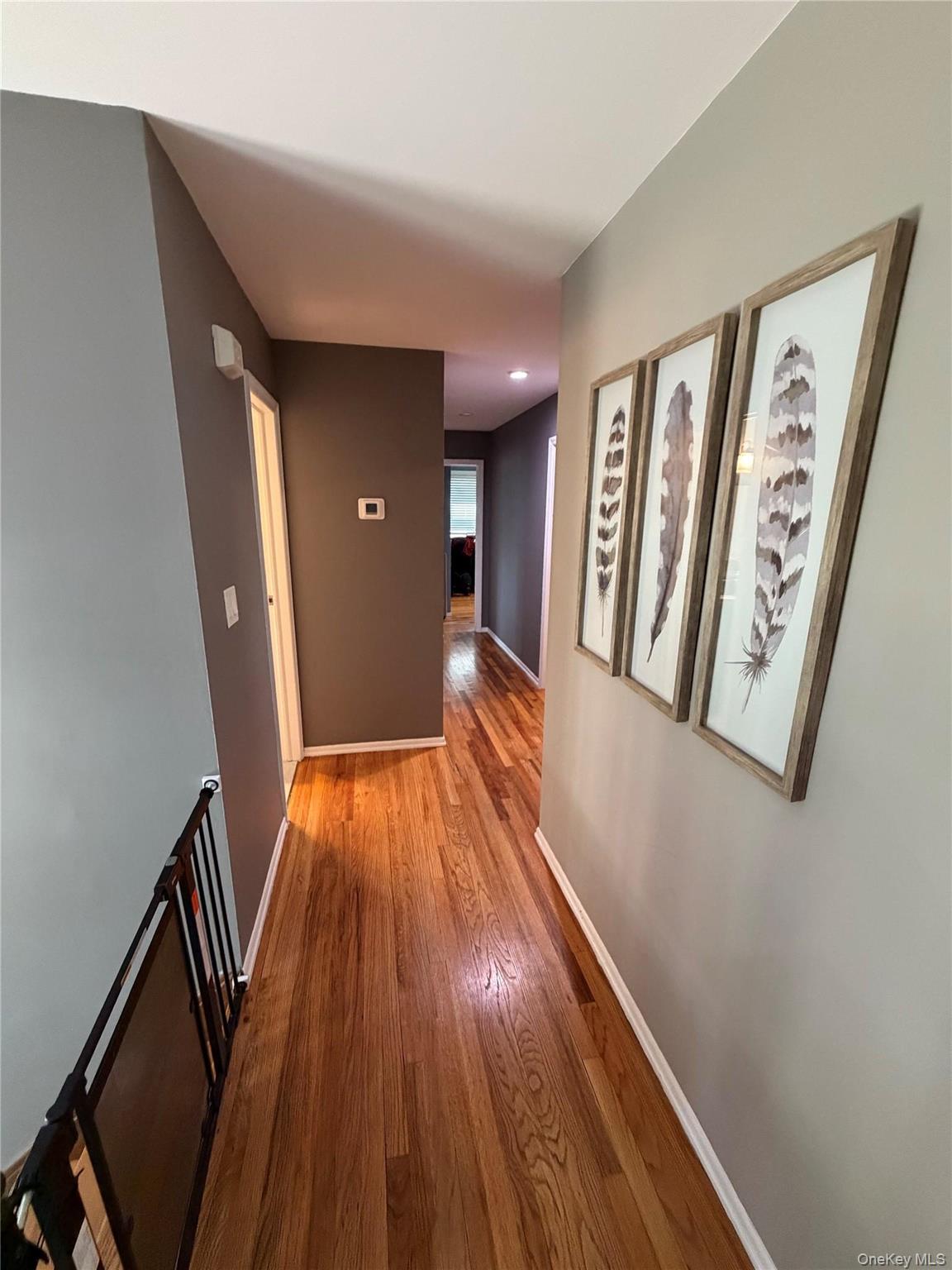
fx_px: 513
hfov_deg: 85.7
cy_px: 635
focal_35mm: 14
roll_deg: -0.7
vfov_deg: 102.1
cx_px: 476
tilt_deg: -14.0
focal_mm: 2.22
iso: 640
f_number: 2.2
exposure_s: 1/60
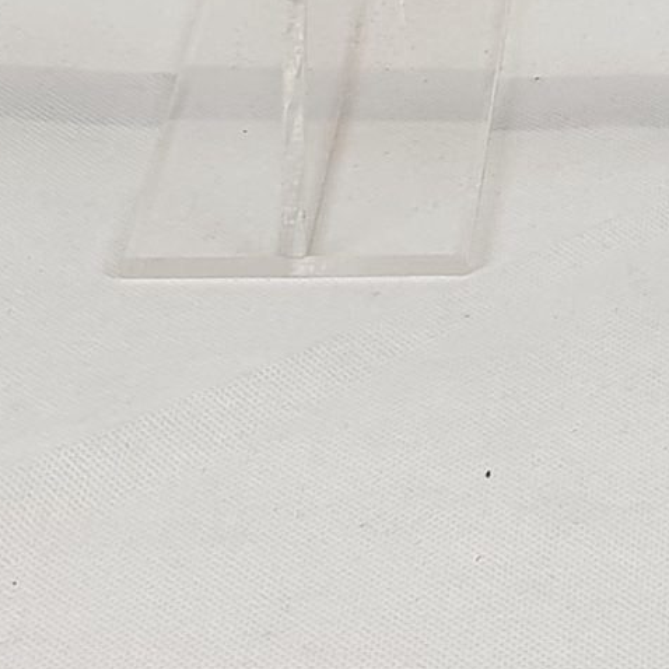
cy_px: -263
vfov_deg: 13.5
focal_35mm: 123
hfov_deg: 13.7
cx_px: 852
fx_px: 2689
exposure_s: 1/50
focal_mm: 4.3
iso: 50
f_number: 2.4
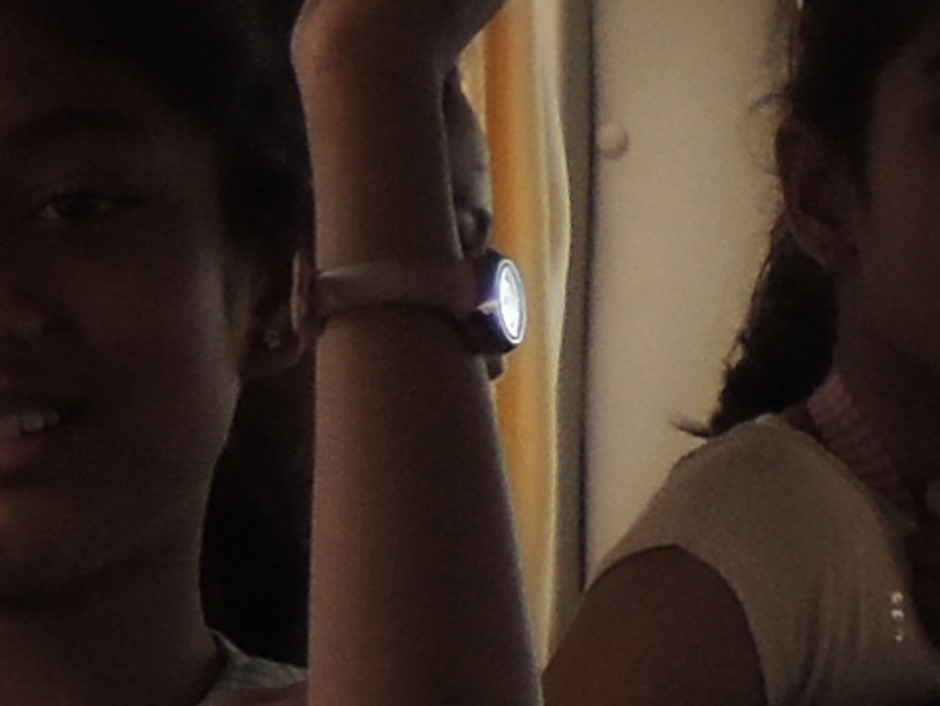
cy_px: 877
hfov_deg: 5.5
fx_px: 9346
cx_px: 2528
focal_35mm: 344
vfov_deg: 4.3
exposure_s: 1/250
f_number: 3.6
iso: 320
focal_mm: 8.9
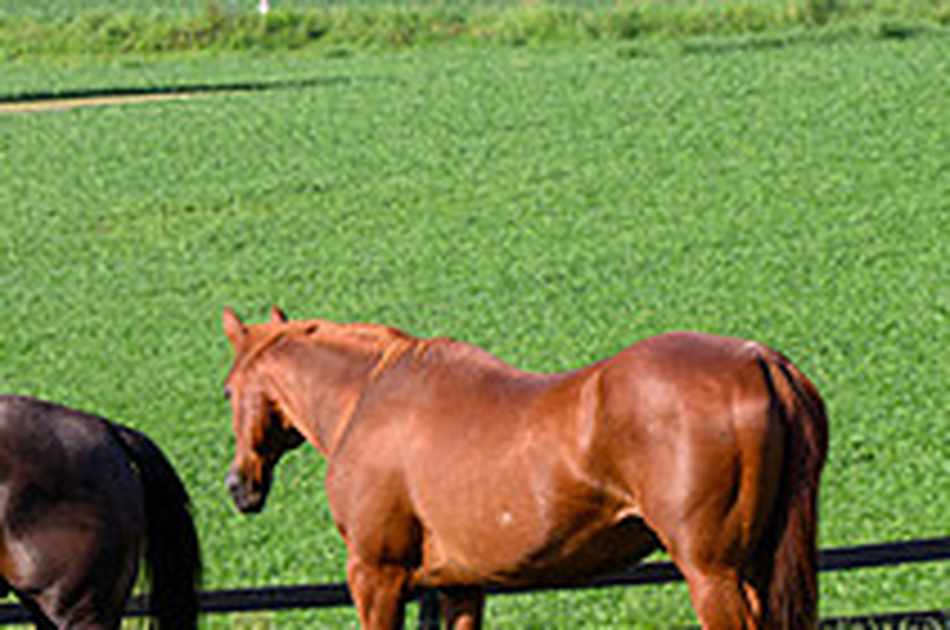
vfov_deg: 4.5
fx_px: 7984
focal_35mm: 303
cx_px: 153
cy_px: 133
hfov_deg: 6.8
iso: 100
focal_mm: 110
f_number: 5.6
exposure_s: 1/320
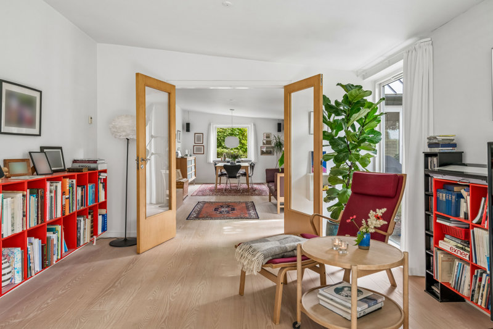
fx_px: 315
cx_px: 246
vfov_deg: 55.1
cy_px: 164
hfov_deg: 76.1
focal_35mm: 23
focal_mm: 23
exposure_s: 1/80
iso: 800
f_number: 7.1
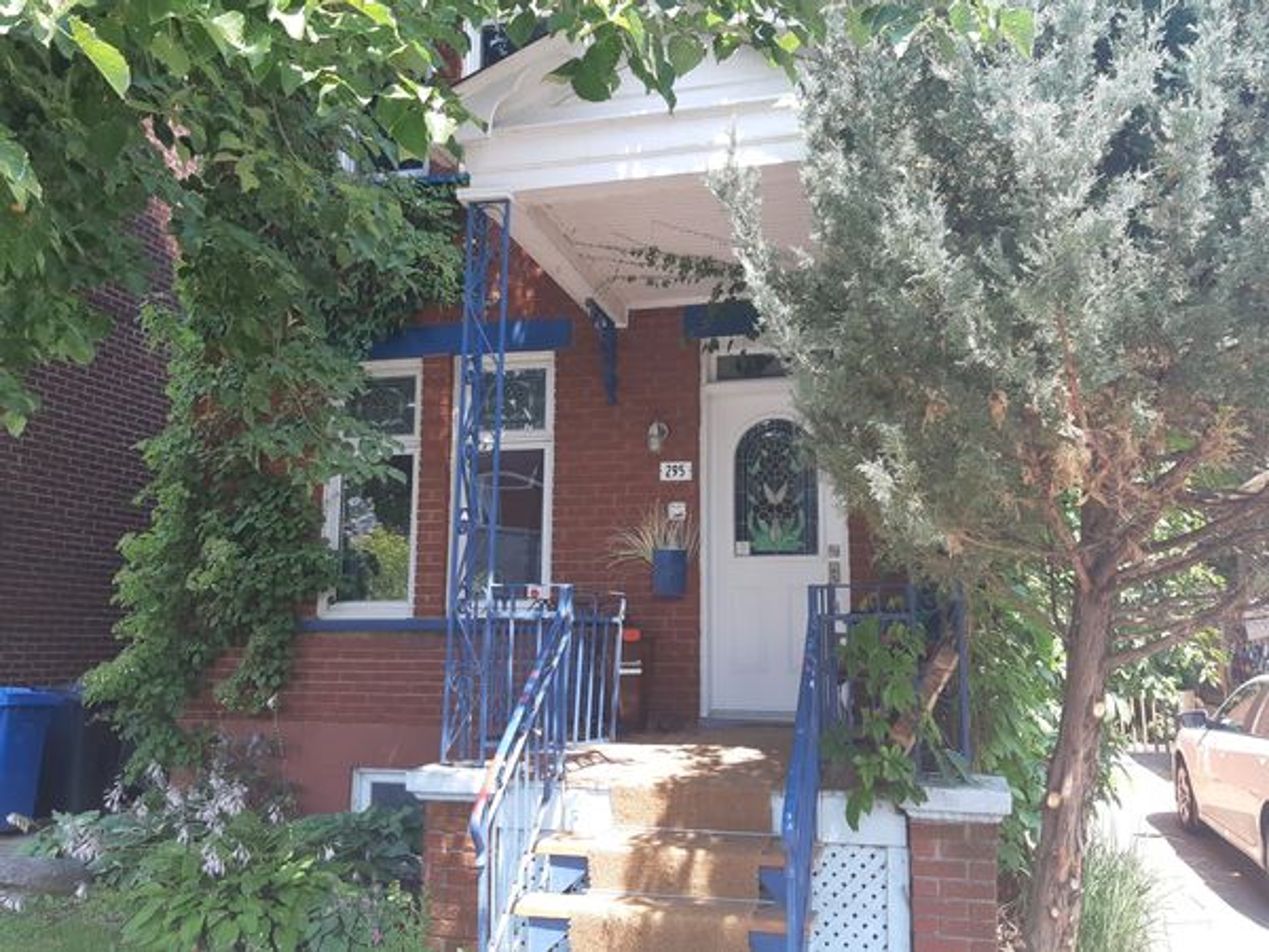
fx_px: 953
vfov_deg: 53.1
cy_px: 476
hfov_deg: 67.3
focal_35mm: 26
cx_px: 634
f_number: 1.7
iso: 40
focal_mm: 3.93
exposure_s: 1/264
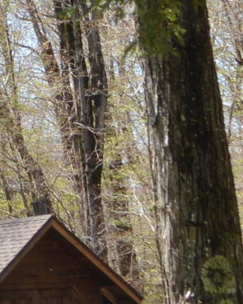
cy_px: -166
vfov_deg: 5.6
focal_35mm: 343
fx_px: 3085
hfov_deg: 4.4
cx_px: -392
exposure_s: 1/200
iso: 100
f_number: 5.6
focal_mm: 30
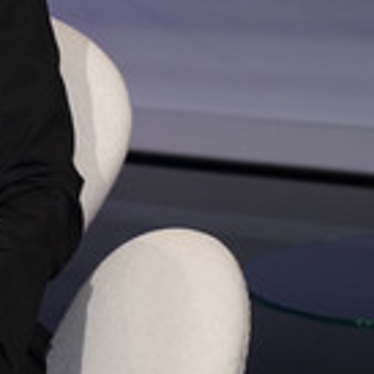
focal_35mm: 143
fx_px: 1748
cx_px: -168
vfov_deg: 12.0
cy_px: -19
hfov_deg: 11.7
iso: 2000
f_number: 5.6
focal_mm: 51
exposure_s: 1/125
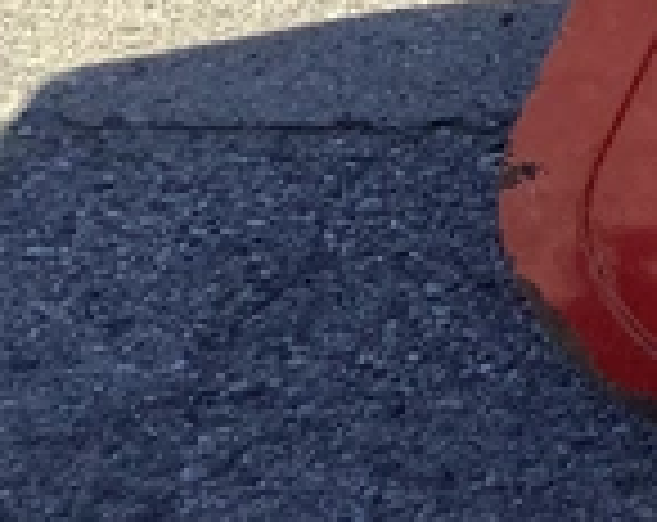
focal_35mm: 156
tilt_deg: -29.1
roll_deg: -0.9
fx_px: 3025
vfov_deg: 9.6
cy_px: -214
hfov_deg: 10.4
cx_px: 1683
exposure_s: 1/791
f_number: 2.4
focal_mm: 3.3
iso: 25
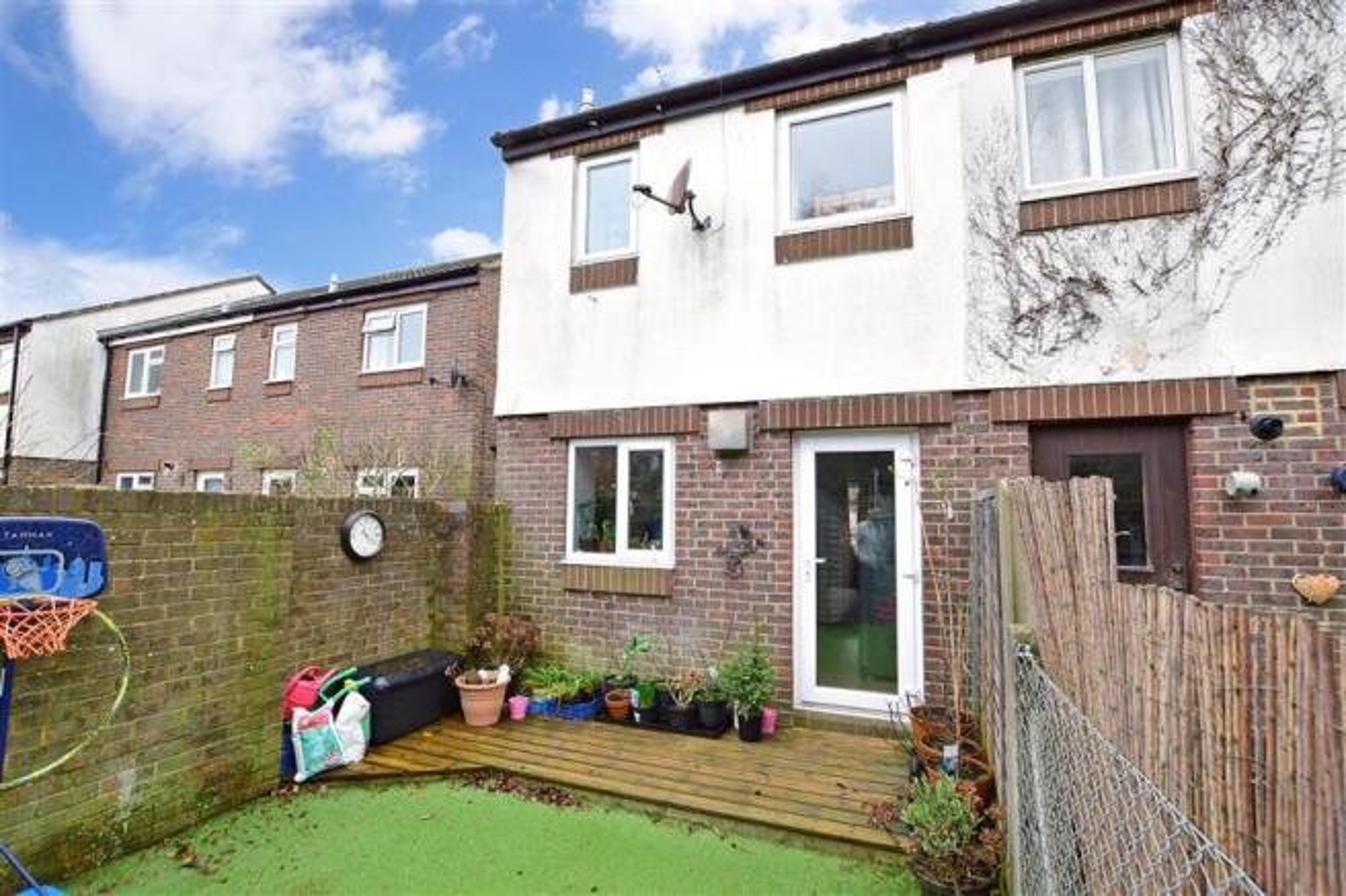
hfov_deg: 100.4
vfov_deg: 77.3
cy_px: 448
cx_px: 673
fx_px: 561
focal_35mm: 15
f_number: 8
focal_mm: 10
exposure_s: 1/40
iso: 400
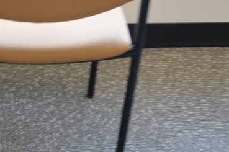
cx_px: 71
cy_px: 32
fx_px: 635
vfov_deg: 13.6
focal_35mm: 100
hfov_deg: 20.3
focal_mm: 24
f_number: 3.8
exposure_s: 1/13
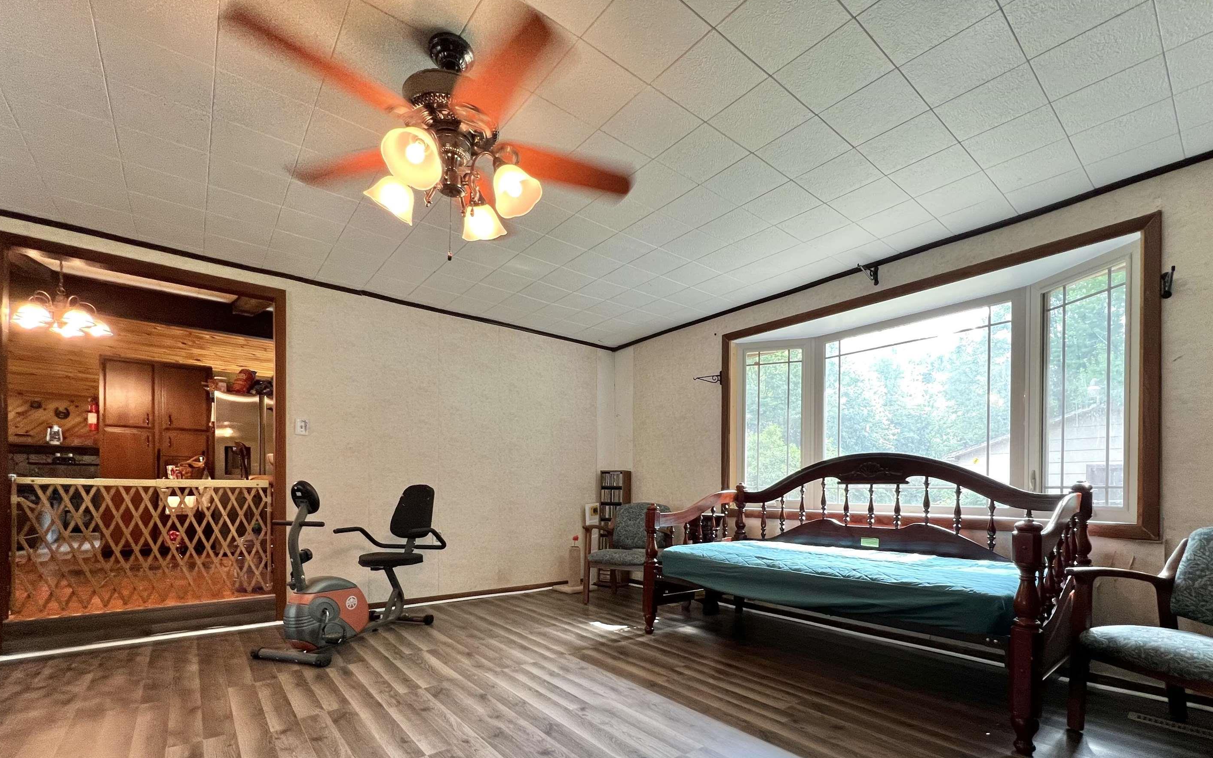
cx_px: 622
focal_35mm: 15
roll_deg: -0.9
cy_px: 492
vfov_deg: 73.0
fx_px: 496
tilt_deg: -0.5
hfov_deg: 101.4
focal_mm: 1.57
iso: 160
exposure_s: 1/60
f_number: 1.8
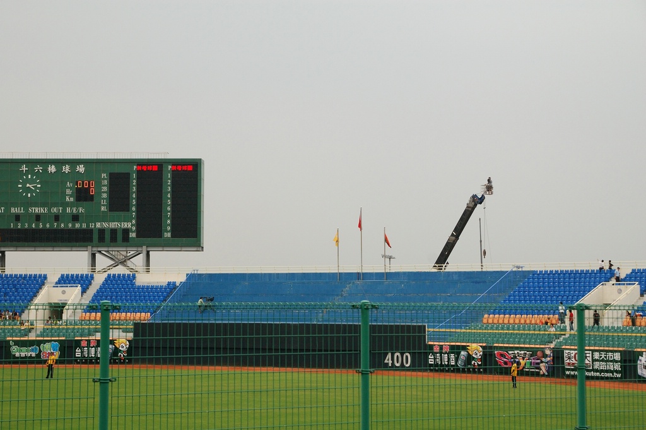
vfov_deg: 18.2
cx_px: 323
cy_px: 215
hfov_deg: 27.0
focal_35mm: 75
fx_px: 1345
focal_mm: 50
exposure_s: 1/400
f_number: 5.6
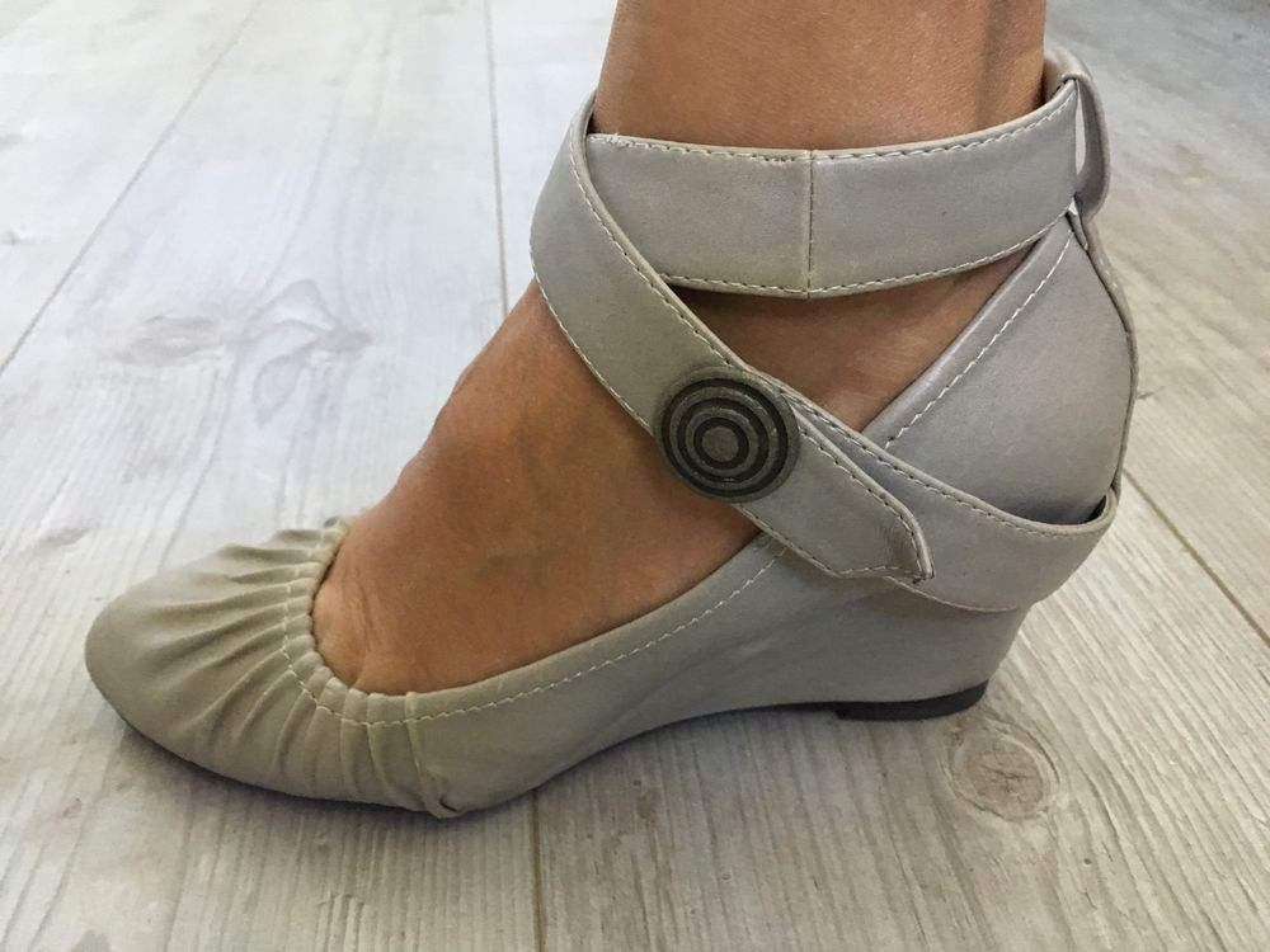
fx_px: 1064
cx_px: 635
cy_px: 476
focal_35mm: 29
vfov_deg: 48.2
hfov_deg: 61.7
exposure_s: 1/25
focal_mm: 4.15
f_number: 2.2
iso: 200
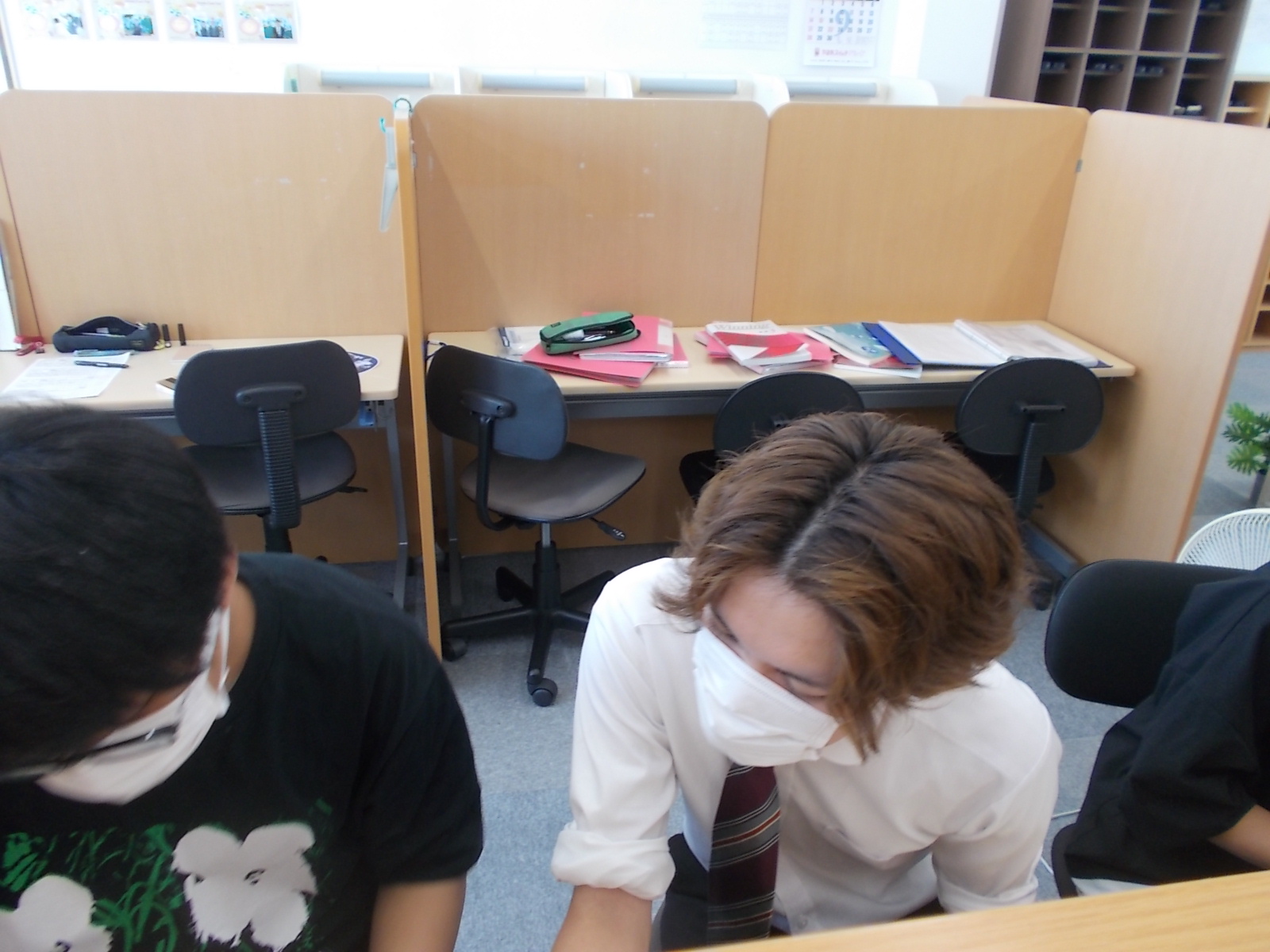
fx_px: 954
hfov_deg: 67.3
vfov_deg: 53.1
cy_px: 476
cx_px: 635
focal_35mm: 26
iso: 125
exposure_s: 1/25
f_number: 3.2
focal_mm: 4.6
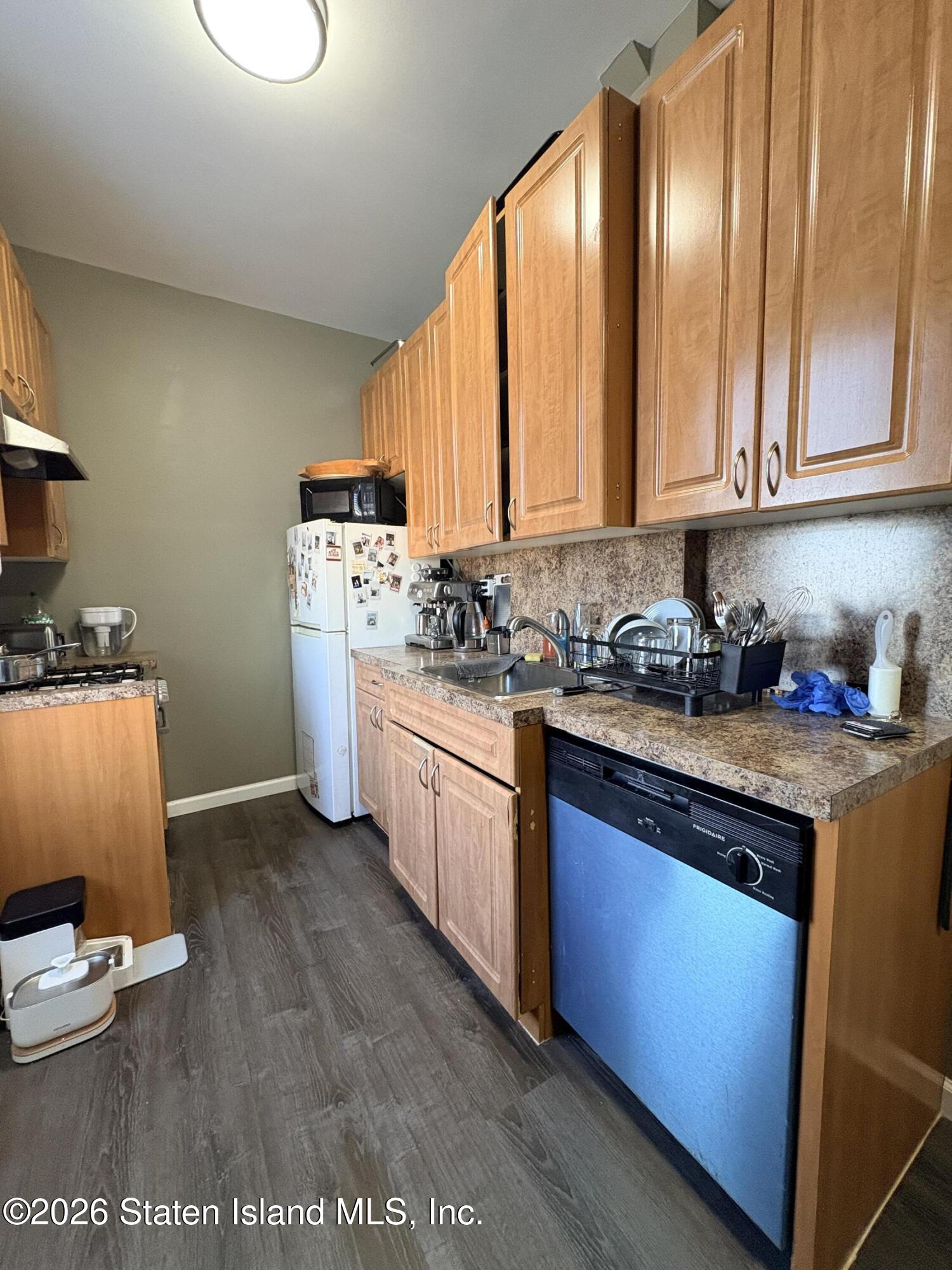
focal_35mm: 14
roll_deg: +1.2
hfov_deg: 85.7
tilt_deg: -4.6
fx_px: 513
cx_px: 476
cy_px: 635
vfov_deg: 102.1
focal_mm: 2.22
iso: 320
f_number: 2.2
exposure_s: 1/60
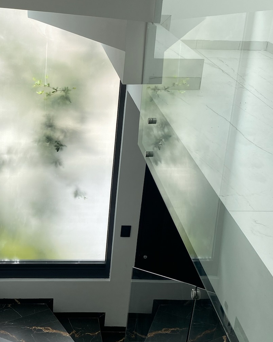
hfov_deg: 28.6
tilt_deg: -27.2
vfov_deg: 35.8
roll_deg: -2.7
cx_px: 59
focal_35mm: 52
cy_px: 218
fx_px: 525
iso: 32
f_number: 1.8
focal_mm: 4.25
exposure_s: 1/839
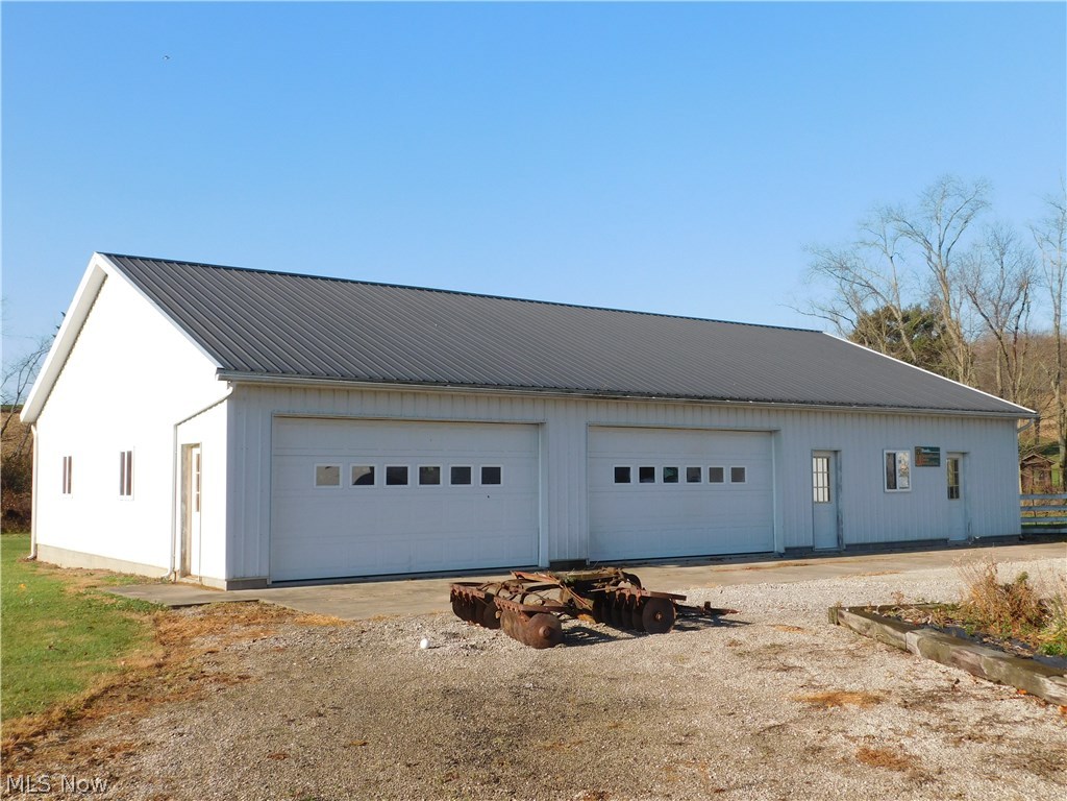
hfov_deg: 51.4
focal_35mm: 36
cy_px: 400
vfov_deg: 39.7
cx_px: 534
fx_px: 1110
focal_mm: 6.3
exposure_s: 1/1000
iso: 125
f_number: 3.5
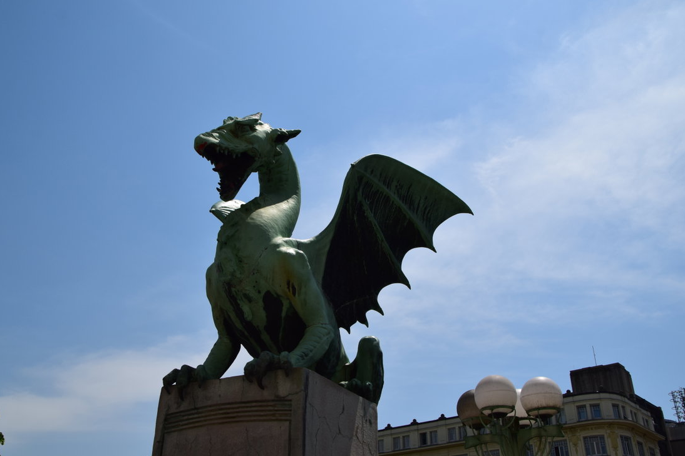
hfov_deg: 55.0
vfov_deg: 38.3
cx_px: 322
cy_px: 225
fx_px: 657
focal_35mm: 35
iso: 200
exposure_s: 1/1250
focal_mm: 21
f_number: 10
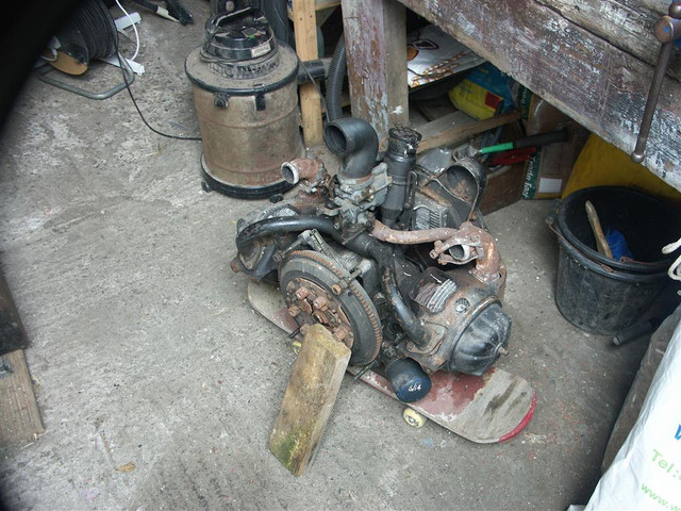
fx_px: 669
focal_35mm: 34
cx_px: 340
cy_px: 256
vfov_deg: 41.8
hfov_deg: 54.0
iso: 100
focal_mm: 8.94
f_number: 2.8
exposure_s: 1/20
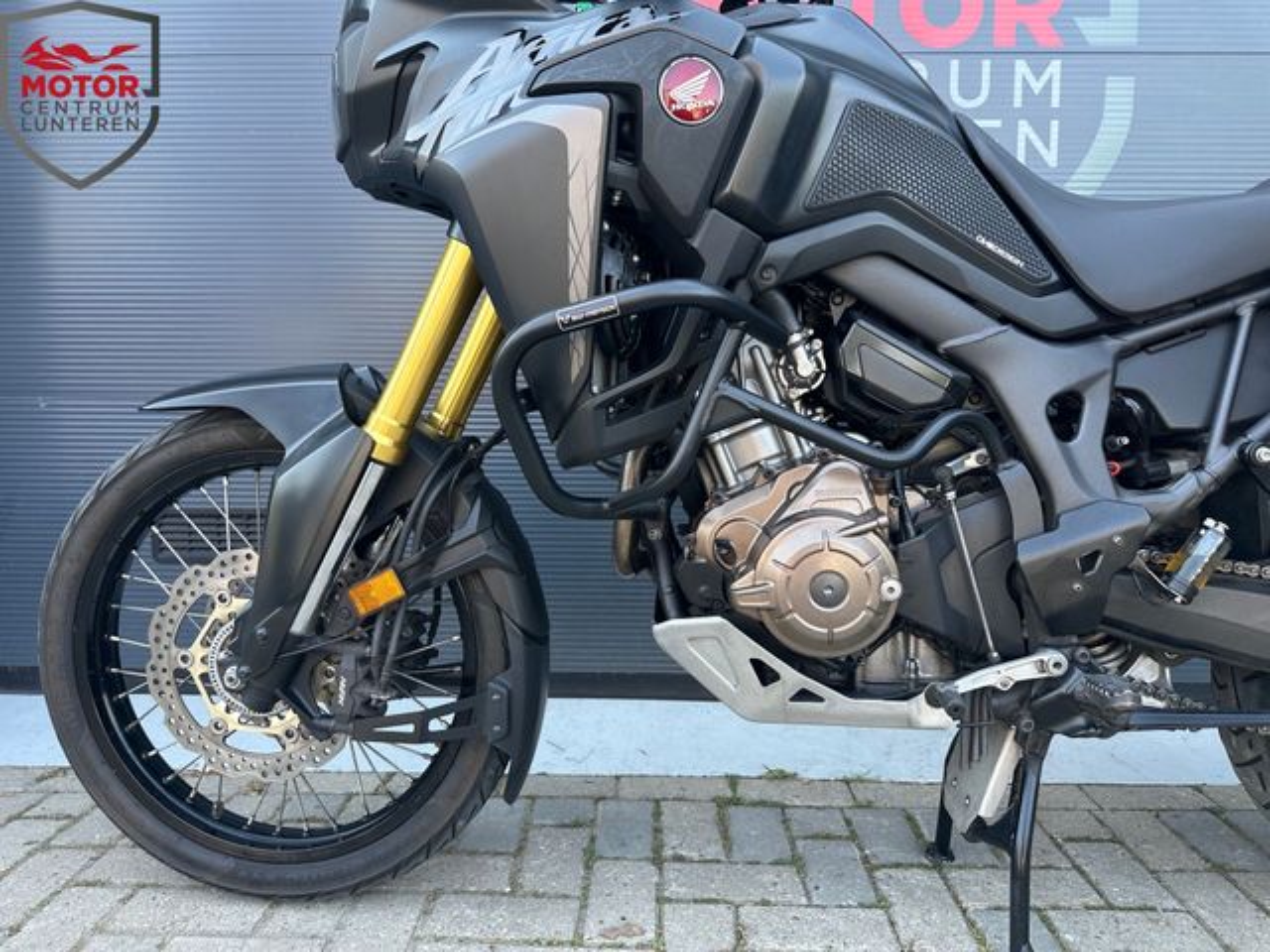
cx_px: 635
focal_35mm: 24
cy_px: 476
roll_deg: -0.4
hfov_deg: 71.6
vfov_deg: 56.8
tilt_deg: -5.8
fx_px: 881
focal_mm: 6.86
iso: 64
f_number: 1.78
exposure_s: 1/131
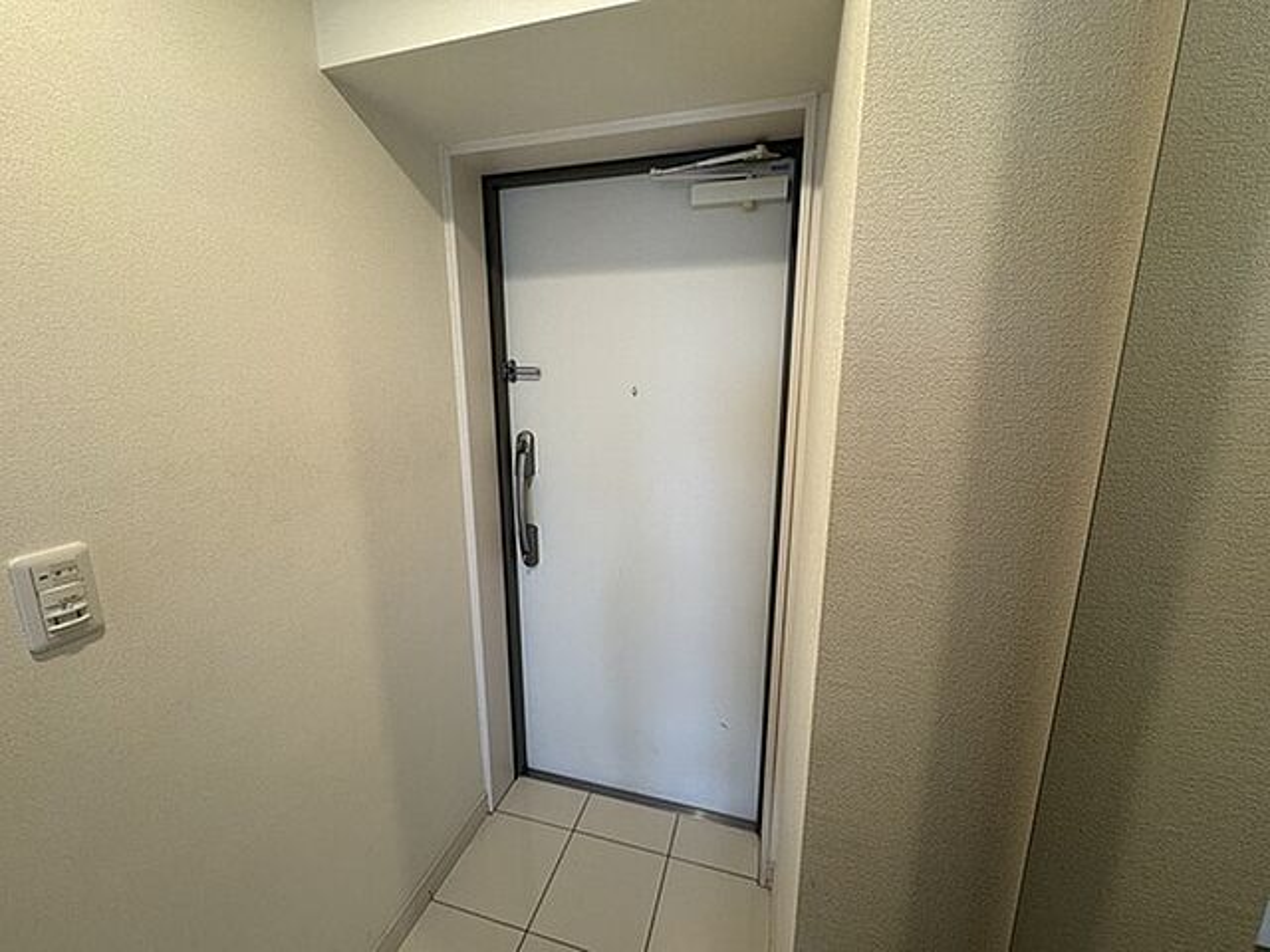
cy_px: 476
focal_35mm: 14
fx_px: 514
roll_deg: -0.1
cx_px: 635
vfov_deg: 85.7
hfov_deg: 102.1
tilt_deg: -11.3
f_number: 2.2
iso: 250
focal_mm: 2.22
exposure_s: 1/60
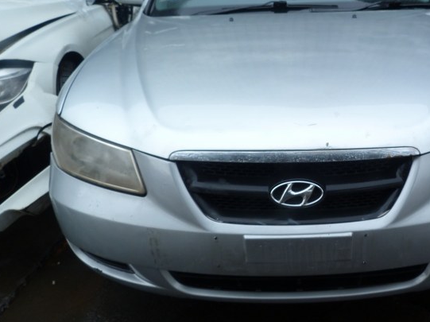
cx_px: 312
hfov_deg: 48.6
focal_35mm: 37
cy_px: 148
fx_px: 459
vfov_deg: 38.6
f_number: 3.6
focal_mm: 4.5
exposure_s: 1/100
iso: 80
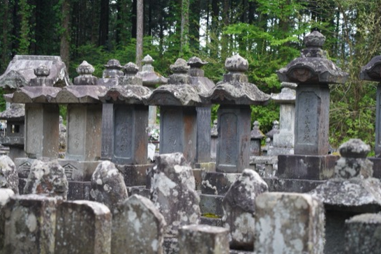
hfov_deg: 27.0
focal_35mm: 75
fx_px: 794
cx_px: 181
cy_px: 137
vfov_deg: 18.2
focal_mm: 64
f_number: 4.5
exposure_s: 1/125
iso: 400
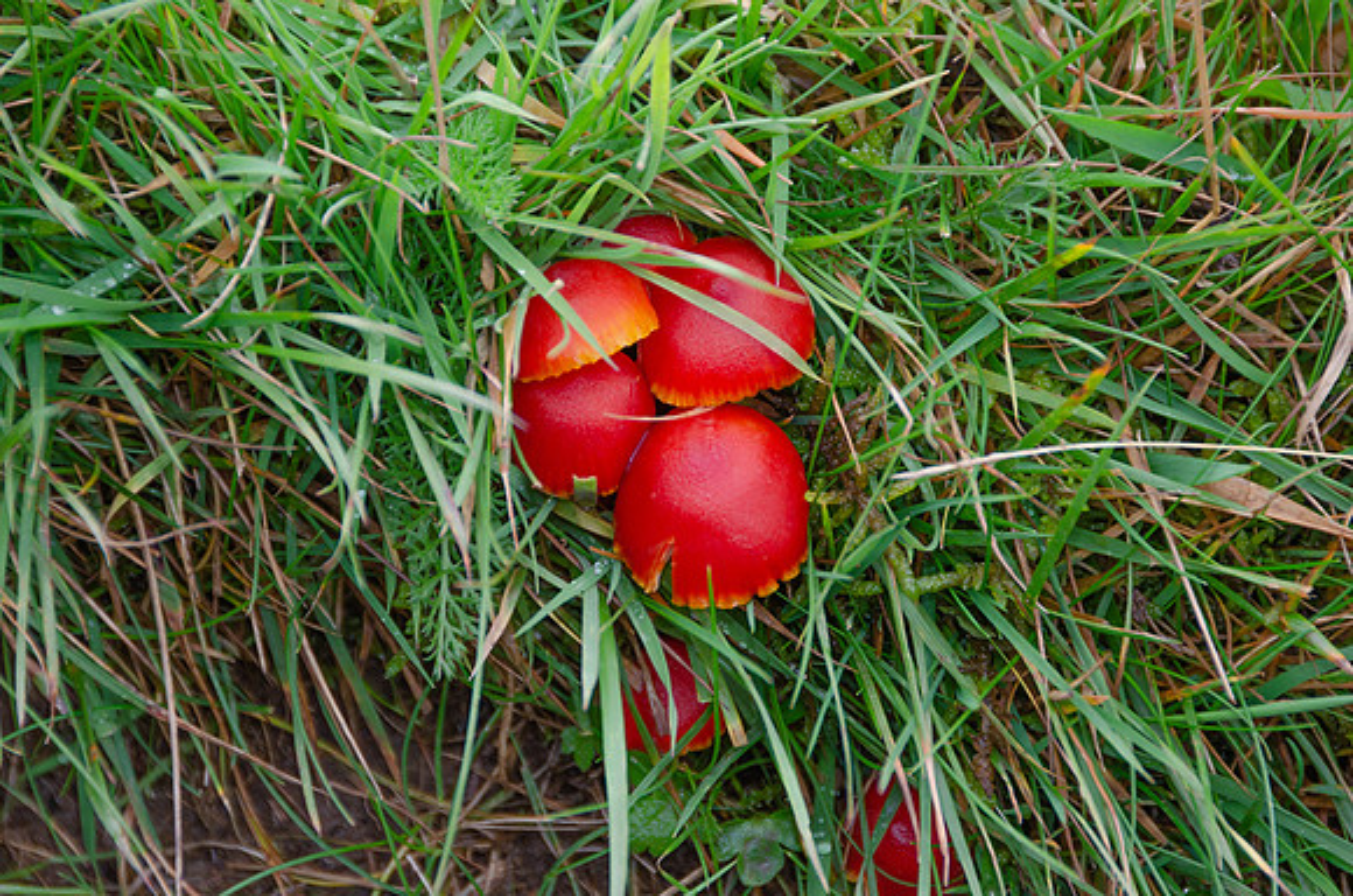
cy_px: 448
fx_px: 9563
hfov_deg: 8.1
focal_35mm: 255
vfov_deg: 5.4
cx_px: 676
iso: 200
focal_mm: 170
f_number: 5.6
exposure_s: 1/320
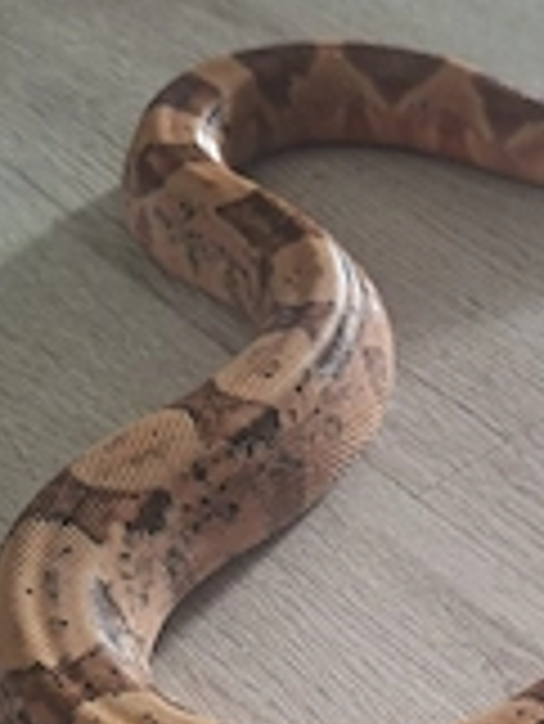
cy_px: 755
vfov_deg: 30.8
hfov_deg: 24.4
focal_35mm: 57
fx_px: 1193
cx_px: 553
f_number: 1.8
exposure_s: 1/50
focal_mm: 5.54
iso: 200
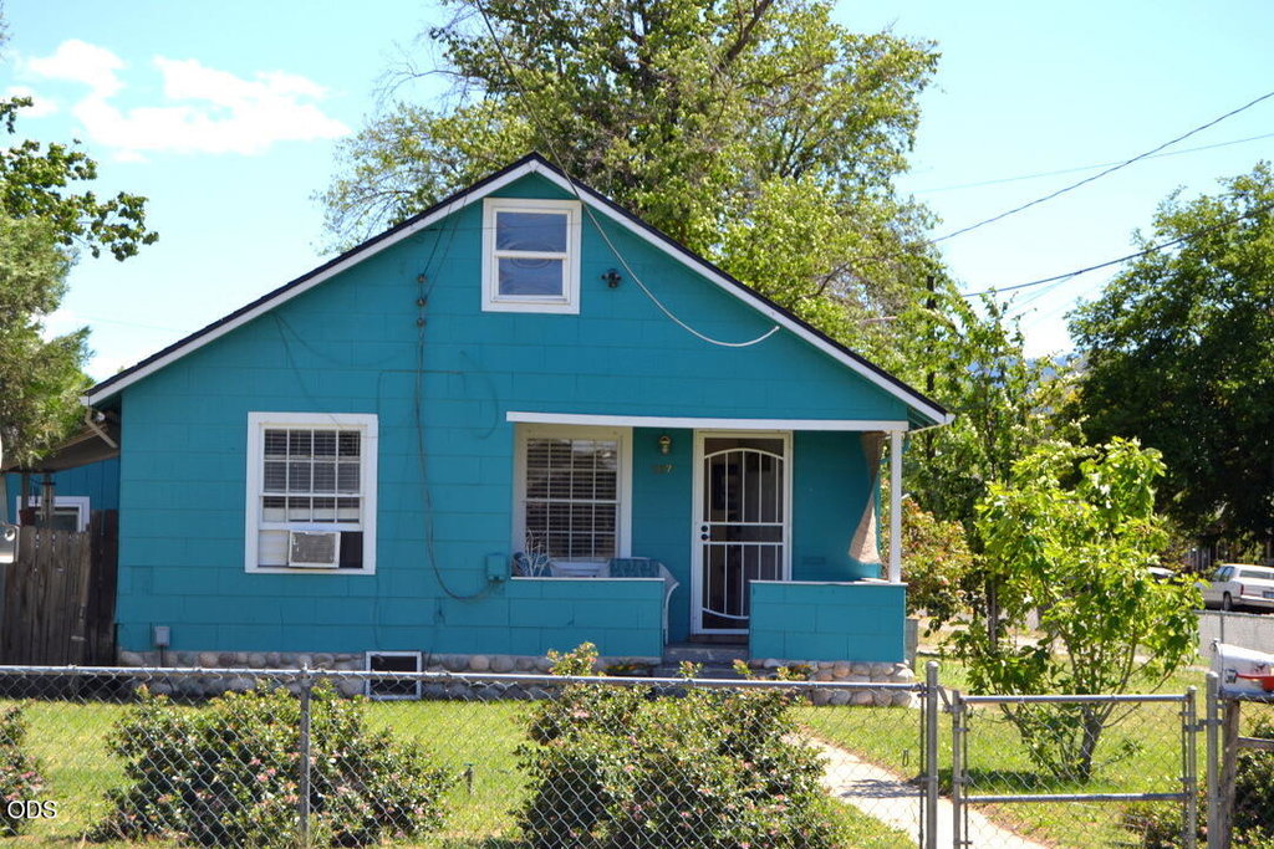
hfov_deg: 24.6
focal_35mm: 82
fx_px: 2920
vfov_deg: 16.6
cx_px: 637
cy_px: 424
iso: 100
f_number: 7.1
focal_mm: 55
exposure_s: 1/200
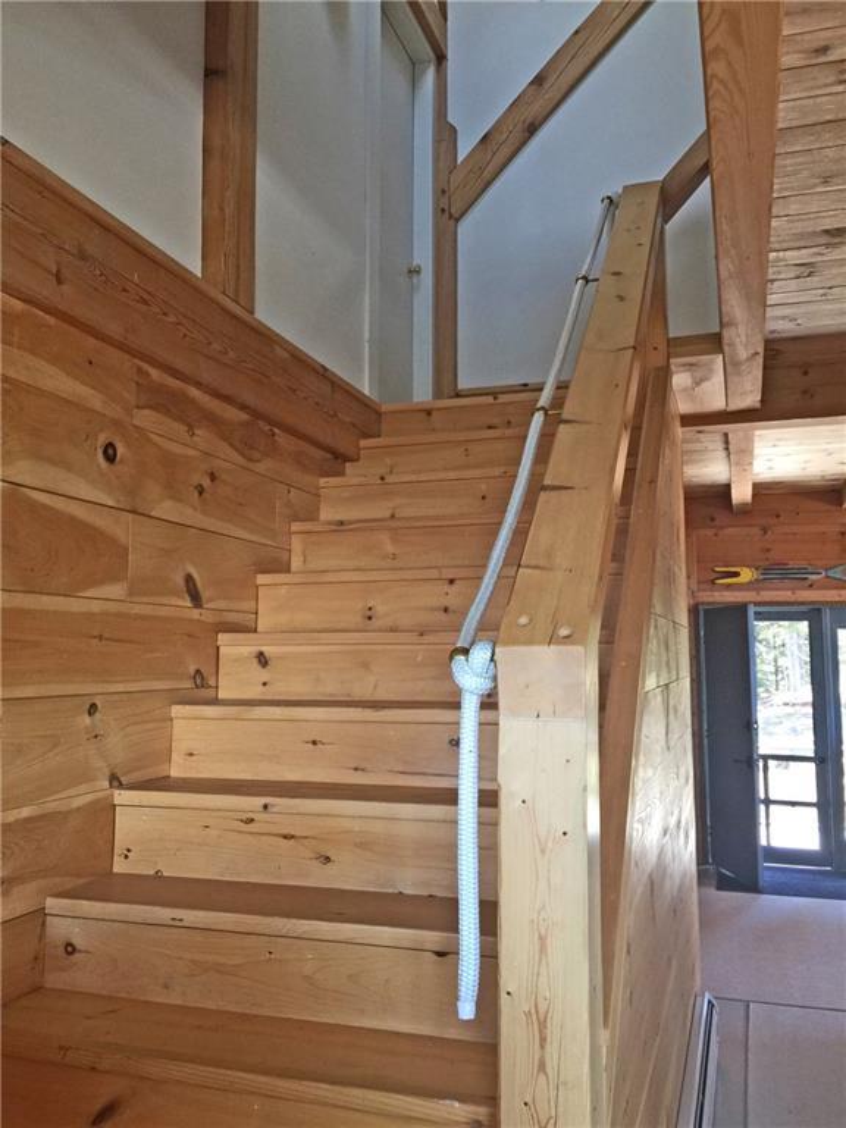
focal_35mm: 29
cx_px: 423
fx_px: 945
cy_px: 564
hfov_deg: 48.2
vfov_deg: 61.7
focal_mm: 4.15
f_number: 2.2
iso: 50
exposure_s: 1/30
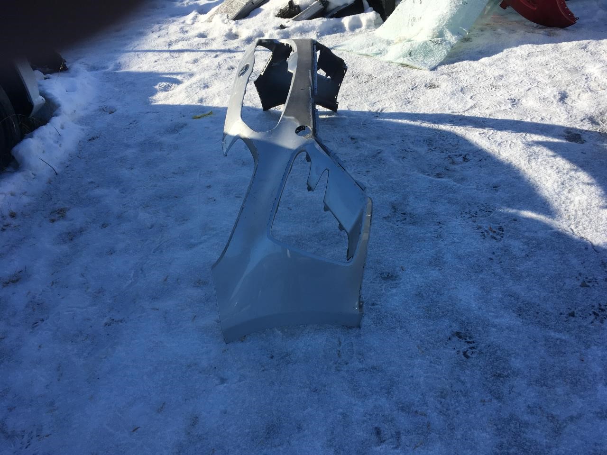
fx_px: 509
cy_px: 228
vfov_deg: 48.2
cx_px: 304
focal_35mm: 29
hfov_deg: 61.7
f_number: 2.2
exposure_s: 1/1479
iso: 25
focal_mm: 4.15
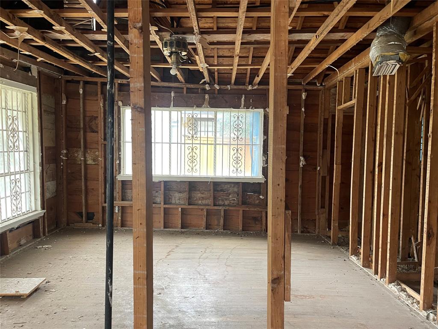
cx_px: 219
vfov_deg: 54.9
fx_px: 316
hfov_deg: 69.4
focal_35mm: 25
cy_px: 164
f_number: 1.6
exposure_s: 1/60
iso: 200
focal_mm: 5.1
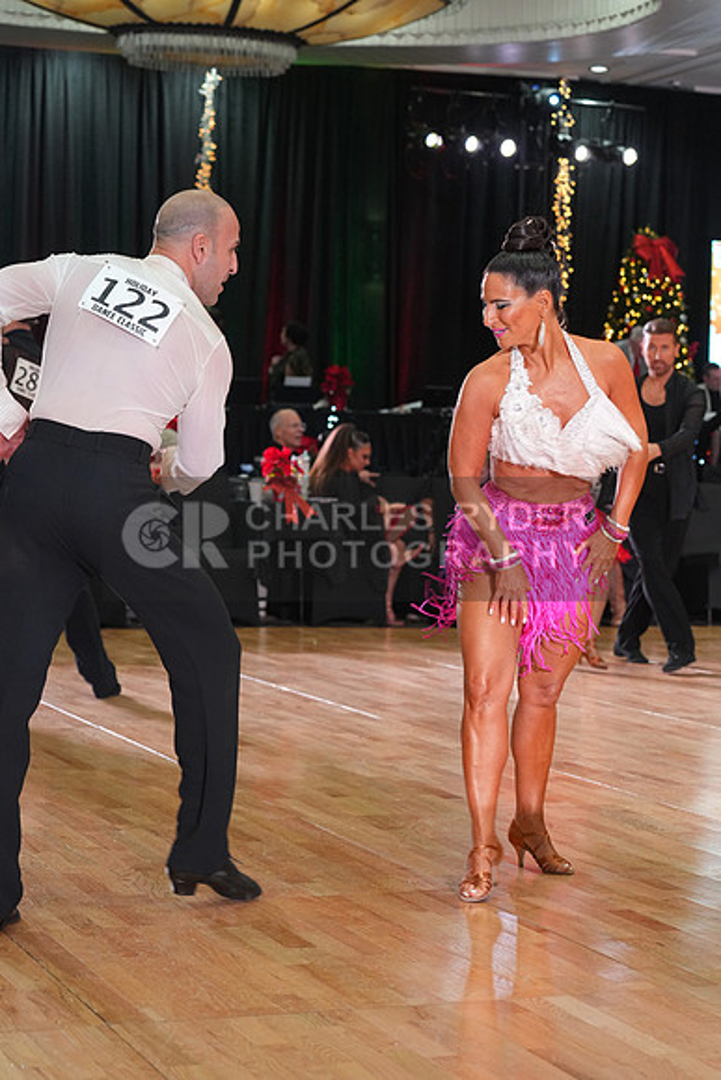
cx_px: 360
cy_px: 540
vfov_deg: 26.3
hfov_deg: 17.7
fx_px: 2312
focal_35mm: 77
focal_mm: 77
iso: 2500
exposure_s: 1/200
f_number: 5
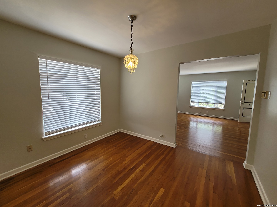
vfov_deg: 89.9
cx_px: 138
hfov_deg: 106.2
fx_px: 104
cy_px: 104
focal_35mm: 13
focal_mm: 2.2
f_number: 2.2
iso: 80
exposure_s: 1/60
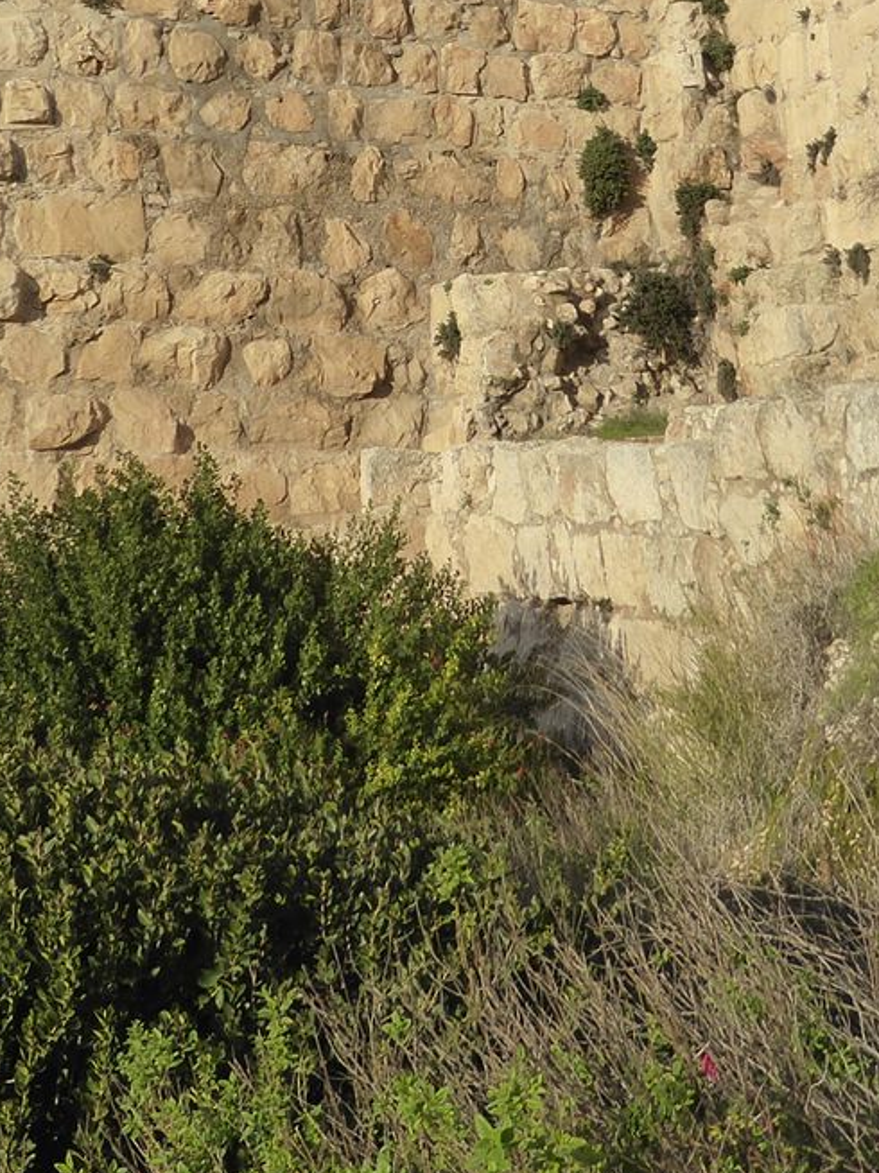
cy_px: 108
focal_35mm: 71
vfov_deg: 26.5
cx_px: 474
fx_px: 2405
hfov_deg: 20.7
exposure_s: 1/1300
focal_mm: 5
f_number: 3.5
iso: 160
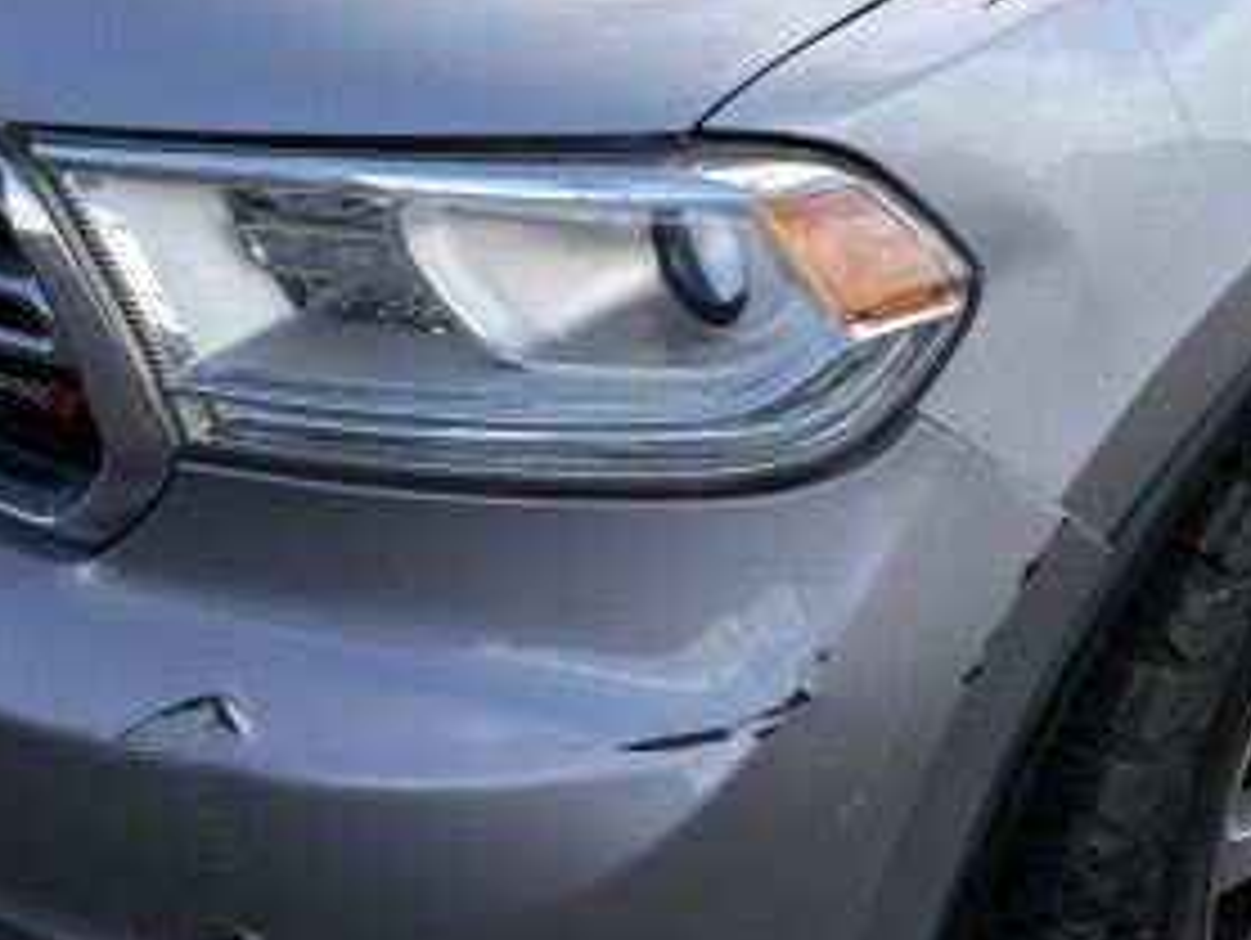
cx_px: 1062
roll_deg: -2.0
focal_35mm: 69
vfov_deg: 20.9
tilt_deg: -23.6
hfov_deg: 27.4
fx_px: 2496
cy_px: 103
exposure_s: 1/1211
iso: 80
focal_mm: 6.76
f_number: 1.78
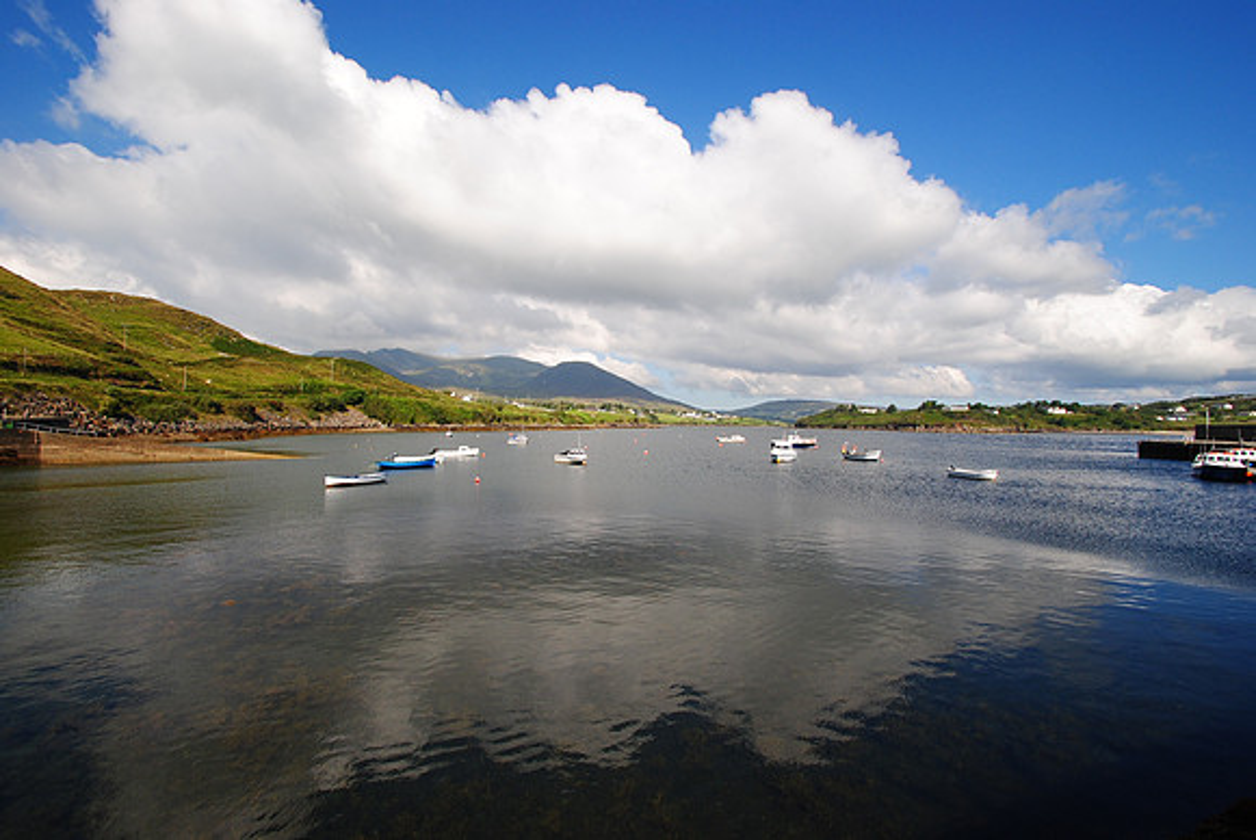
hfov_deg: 100.3
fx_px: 524
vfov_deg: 77.5
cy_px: 420
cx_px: 628
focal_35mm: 15
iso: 160
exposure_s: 1/250
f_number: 10
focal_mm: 10
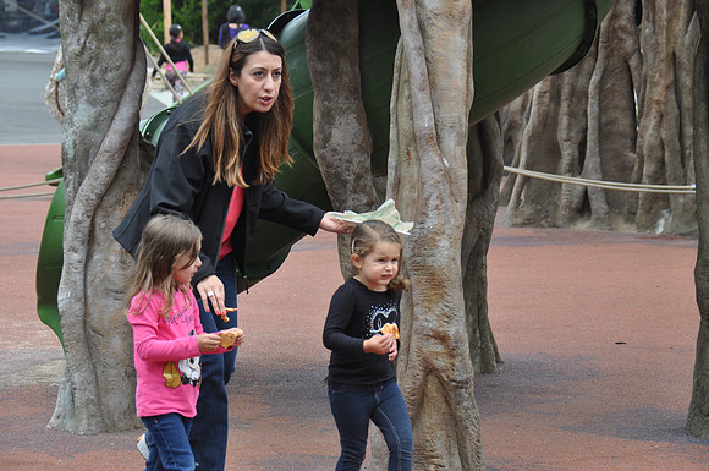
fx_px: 2803
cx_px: 354
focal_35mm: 142
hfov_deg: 14.4
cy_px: 236
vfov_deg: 9.6
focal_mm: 95
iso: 320
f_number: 5.6
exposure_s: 1/500
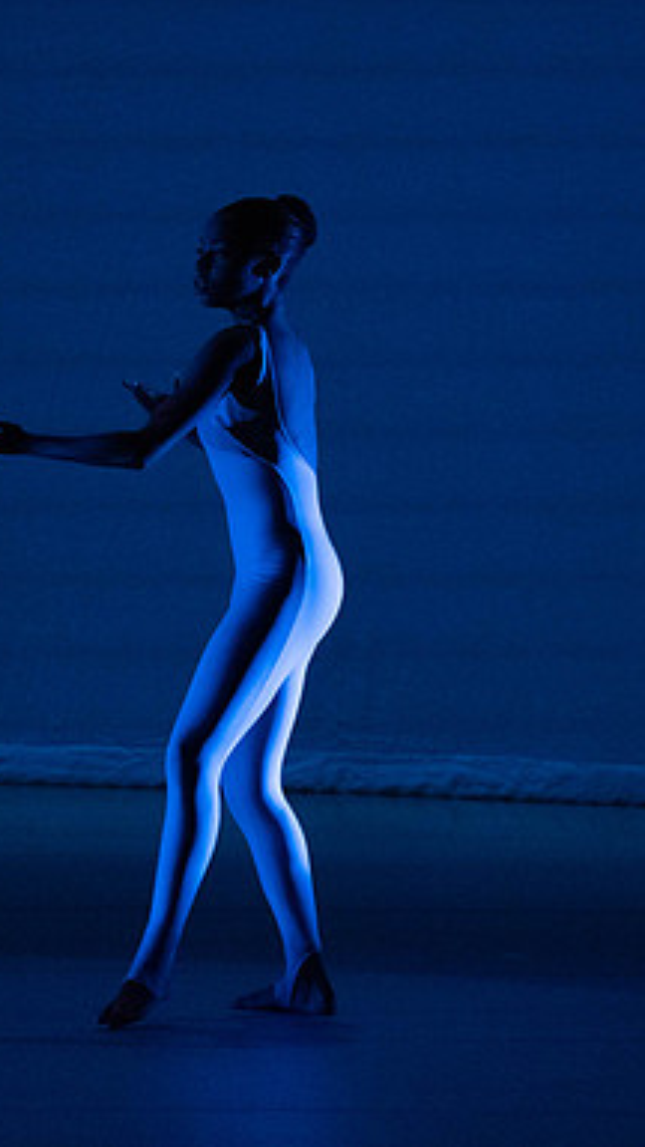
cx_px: 272
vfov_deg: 3.7
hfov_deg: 2.1
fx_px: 17787
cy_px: 575
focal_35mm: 585
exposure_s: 1/400
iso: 16000
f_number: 5.6
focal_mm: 370
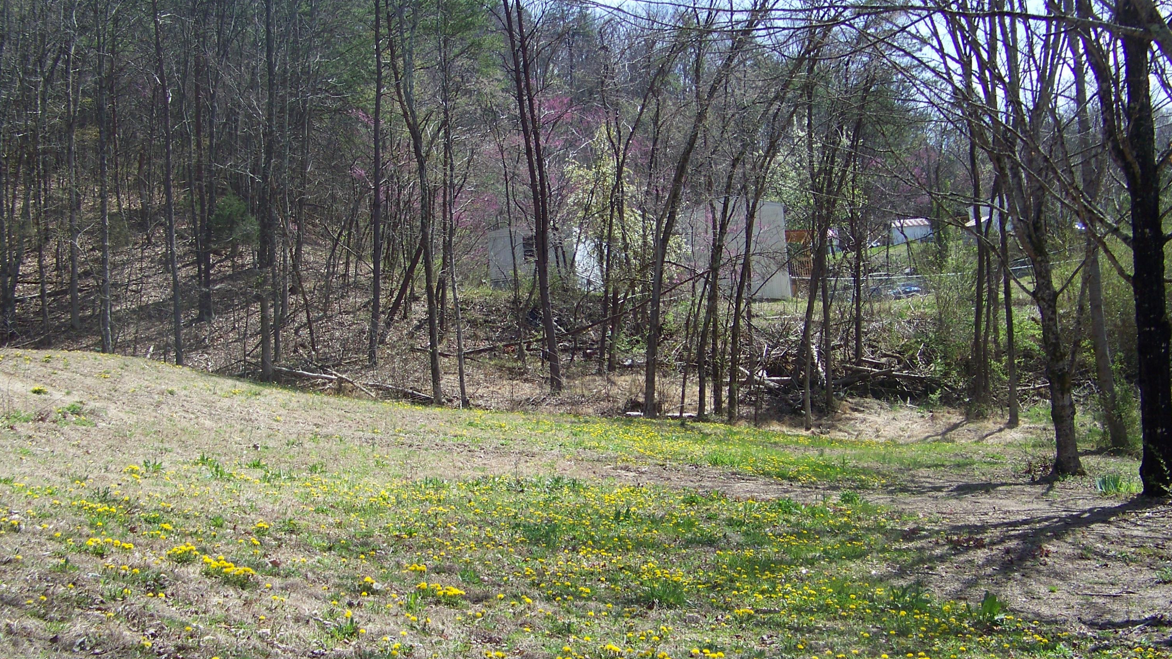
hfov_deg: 43.7
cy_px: 349
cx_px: 586
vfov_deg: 25.4
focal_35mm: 47
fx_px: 1461
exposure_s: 1/500
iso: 64
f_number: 2.8
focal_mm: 6.75
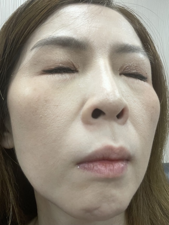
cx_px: 84
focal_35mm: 30
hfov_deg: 46.8
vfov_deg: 60.0
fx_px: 195
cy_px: 112
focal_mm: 2.71
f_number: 2.2
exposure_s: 1/60
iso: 125
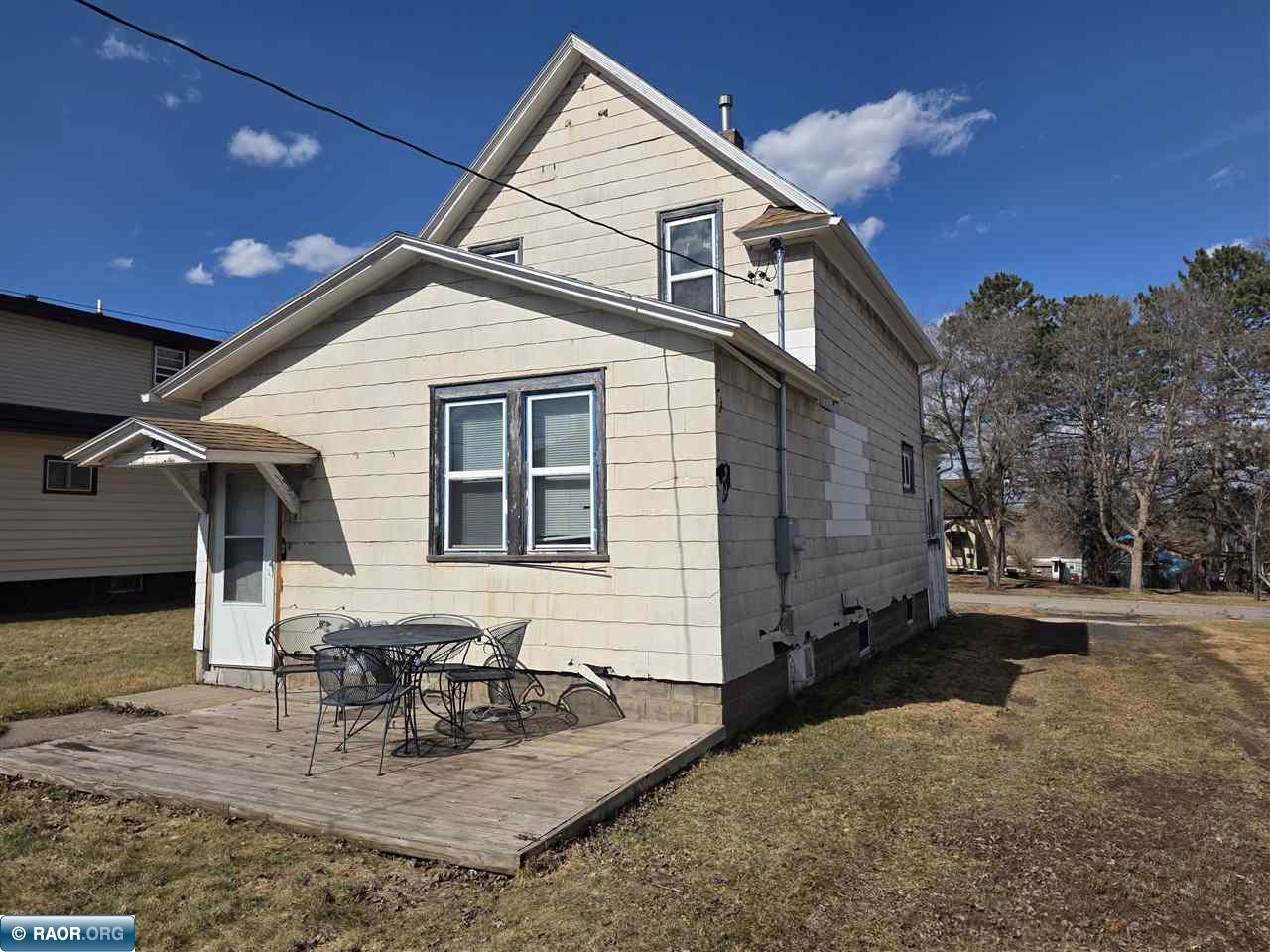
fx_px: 844
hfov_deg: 73.9
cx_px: 635
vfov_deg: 58.9
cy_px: 476
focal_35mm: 23
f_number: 1.7
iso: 64
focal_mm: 6.25
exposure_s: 1/7944
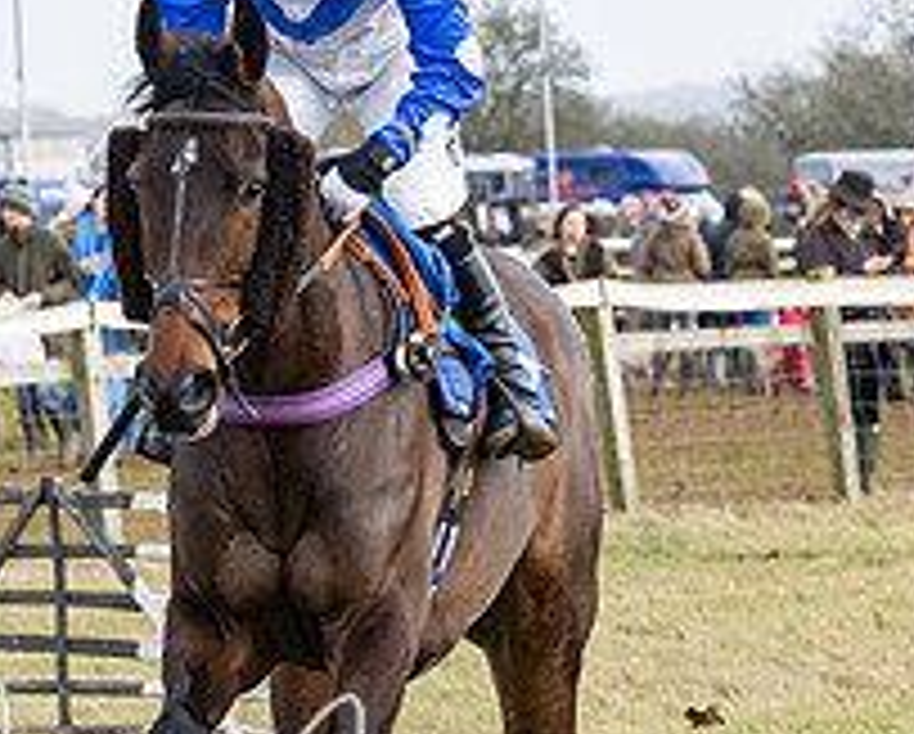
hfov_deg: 4.6
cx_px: 326
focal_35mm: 424
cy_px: 432
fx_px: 11486
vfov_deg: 3.7
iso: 800
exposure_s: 1/1600
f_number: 5
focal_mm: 91
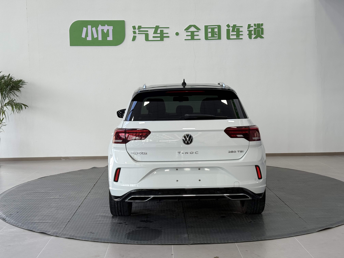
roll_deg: +0.5
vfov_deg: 30.3
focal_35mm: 48
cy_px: 129
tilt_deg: -4.6
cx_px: 172
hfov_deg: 39.7
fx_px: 477
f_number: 1.78
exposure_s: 1/121
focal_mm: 6.76
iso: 50
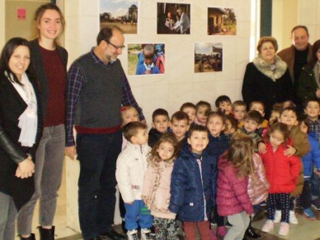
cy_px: 83
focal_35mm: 55
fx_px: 508
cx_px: 173
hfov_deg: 34.9
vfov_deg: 26.4
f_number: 3.1
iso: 640
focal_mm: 6.3
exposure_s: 1/30
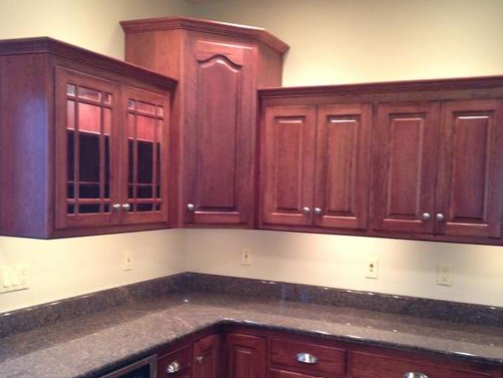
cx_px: 272
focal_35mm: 42
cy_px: 221
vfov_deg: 34.3
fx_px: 611
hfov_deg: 44.7
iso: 250
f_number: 2.4
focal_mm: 4.13
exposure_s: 1/20
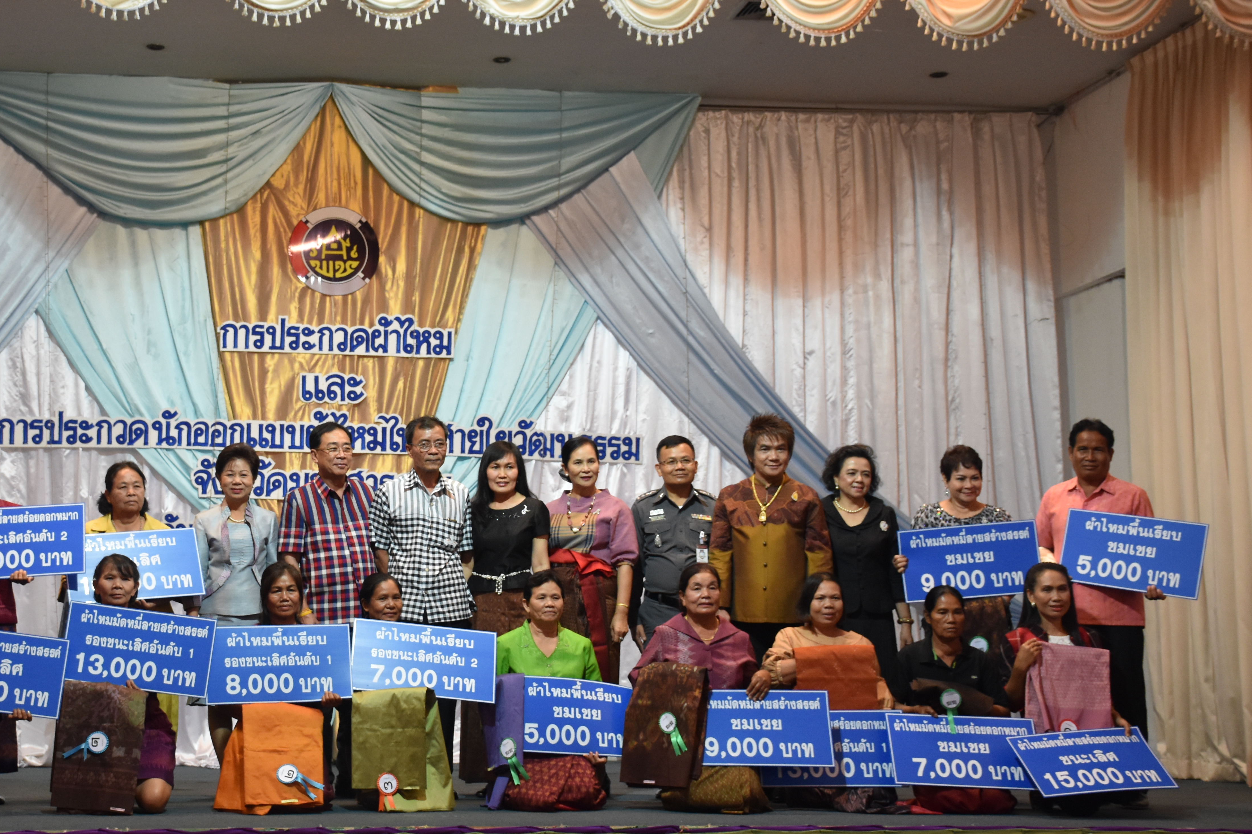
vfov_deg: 22.3
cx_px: 411
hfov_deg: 32.6
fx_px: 2121
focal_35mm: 61
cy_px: 412
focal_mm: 30
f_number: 4
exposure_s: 1/60
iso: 1100
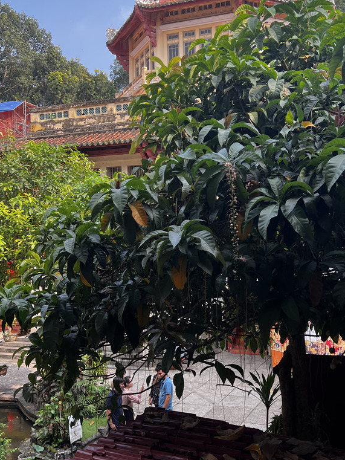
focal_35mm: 41
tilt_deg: +3.8
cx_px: 202
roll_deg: -0.1
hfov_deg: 35.1
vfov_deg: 45.8
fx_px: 545
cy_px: 227
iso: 50
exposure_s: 1/567
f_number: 1.5
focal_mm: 5.7
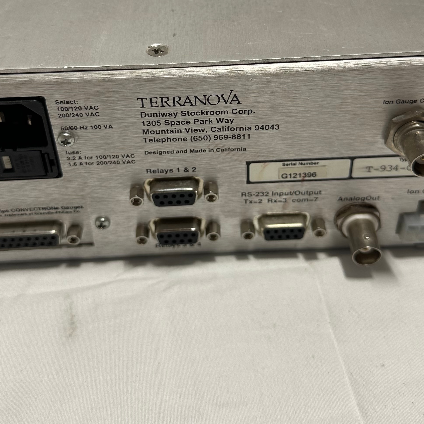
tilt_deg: -37.7
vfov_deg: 37.7
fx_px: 610
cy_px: 125
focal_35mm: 44
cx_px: 208
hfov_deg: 38.3
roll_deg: +2.2
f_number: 1.78
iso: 64
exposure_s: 1/120
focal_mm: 6.86
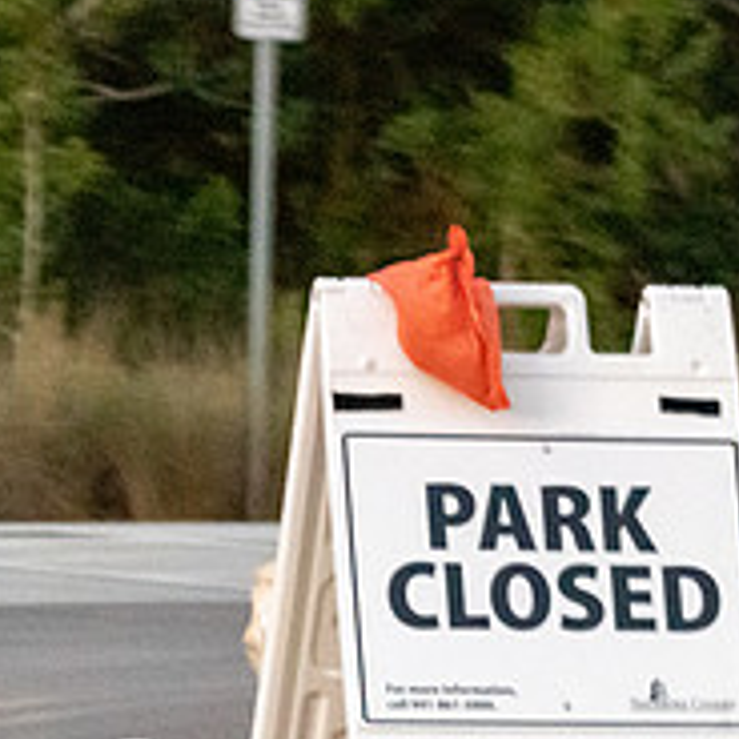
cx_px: 500
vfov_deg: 5.9
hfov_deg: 5.9
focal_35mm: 295
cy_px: 583
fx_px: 7125
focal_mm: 70
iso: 12800
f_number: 4.5
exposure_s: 1/10
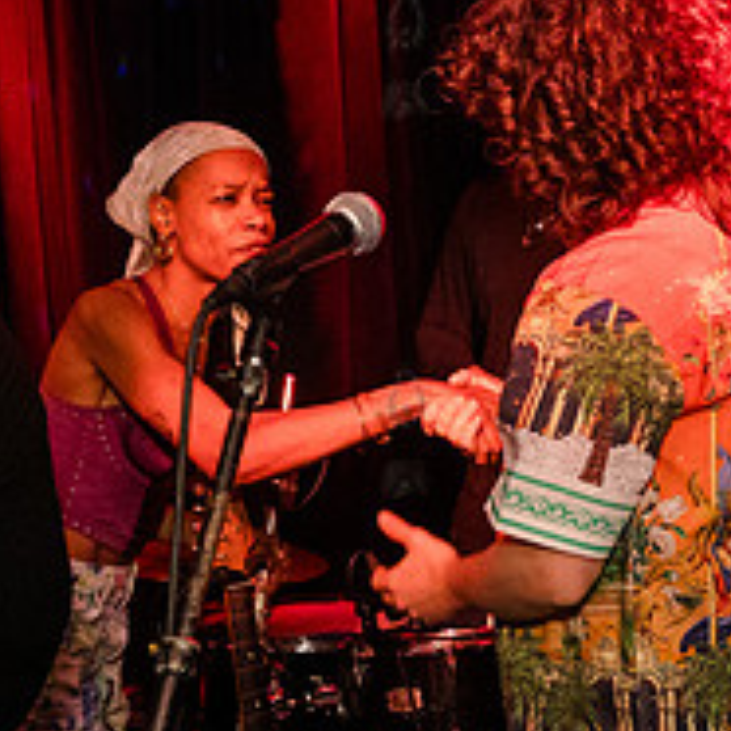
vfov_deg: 23.0
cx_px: 602
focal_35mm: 75
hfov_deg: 22.7
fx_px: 1792
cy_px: 400
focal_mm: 24
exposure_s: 1/250
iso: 12800
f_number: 3.5
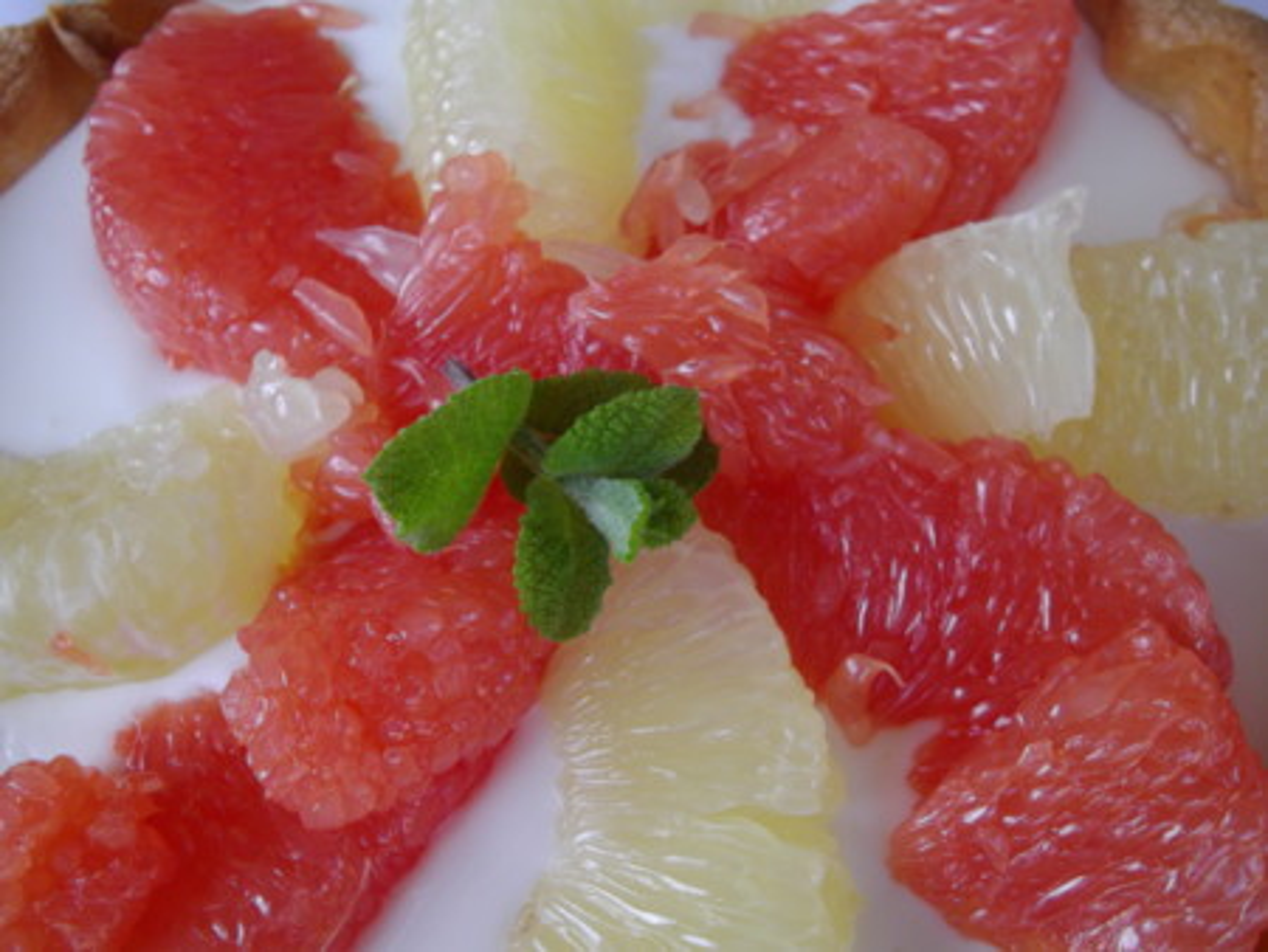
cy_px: 476
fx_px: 1173
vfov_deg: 44.2
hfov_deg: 56.8
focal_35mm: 32
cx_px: 634
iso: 100
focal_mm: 5.8
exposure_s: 1/100
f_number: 3.5
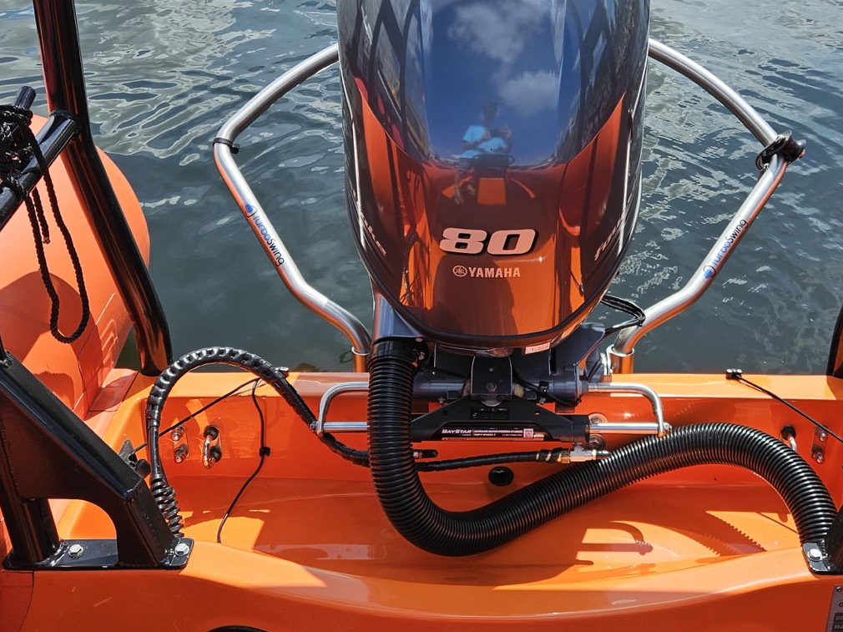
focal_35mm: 41
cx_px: 511
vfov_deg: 34.8
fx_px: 998
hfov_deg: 45.5
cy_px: 215
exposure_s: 1/1809
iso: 25
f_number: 1.8
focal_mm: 5.4
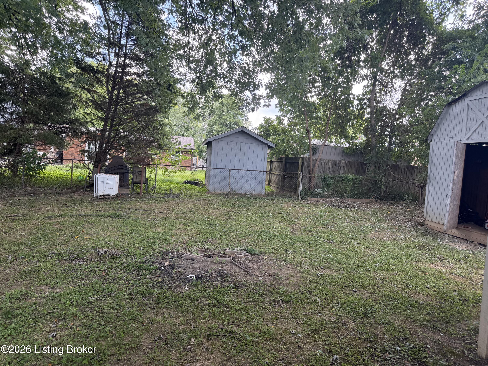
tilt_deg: -1.9
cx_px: 244
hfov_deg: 71.6
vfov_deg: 56.8
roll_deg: -4.7
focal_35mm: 24
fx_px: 338
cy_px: 183
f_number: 1.78
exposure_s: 1/218
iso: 80
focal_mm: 6.76
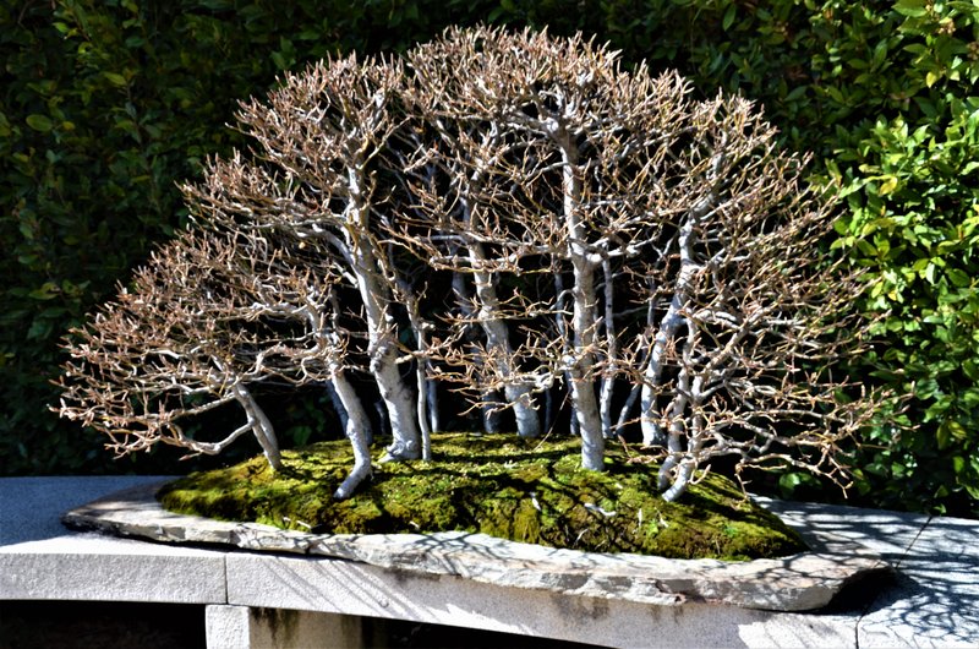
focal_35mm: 36
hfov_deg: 53.2
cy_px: 324
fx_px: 977
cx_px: 490
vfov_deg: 36.7
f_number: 8
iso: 400
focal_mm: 24
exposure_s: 1/250
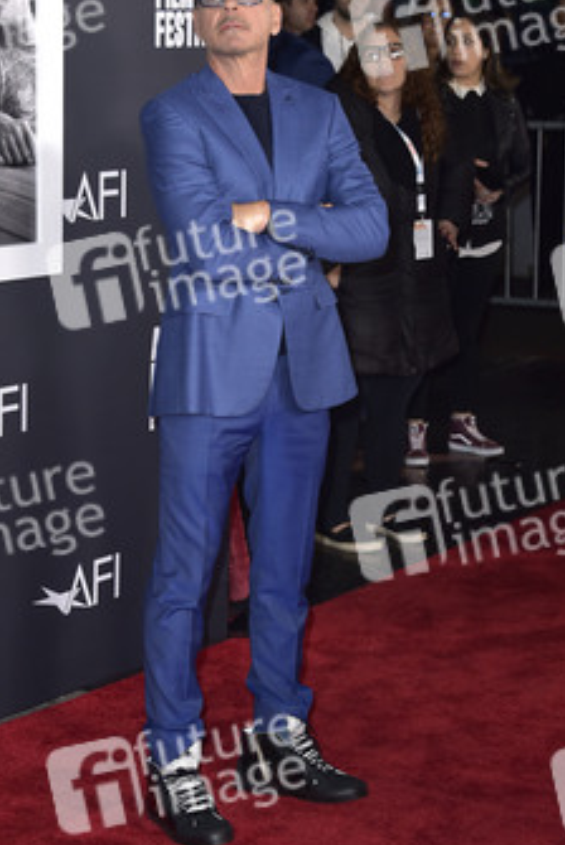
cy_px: 396
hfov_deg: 14.7
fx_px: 2185
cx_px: 251
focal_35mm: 93
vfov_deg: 21.9
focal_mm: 78
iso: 1250
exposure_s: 1/200
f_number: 6.3
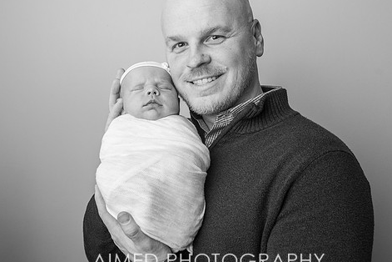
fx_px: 446
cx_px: 208
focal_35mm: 41
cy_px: 116
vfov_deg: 32.6
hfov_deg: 47.4
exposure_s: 1/200
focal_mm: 31
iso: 800
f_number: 4.5
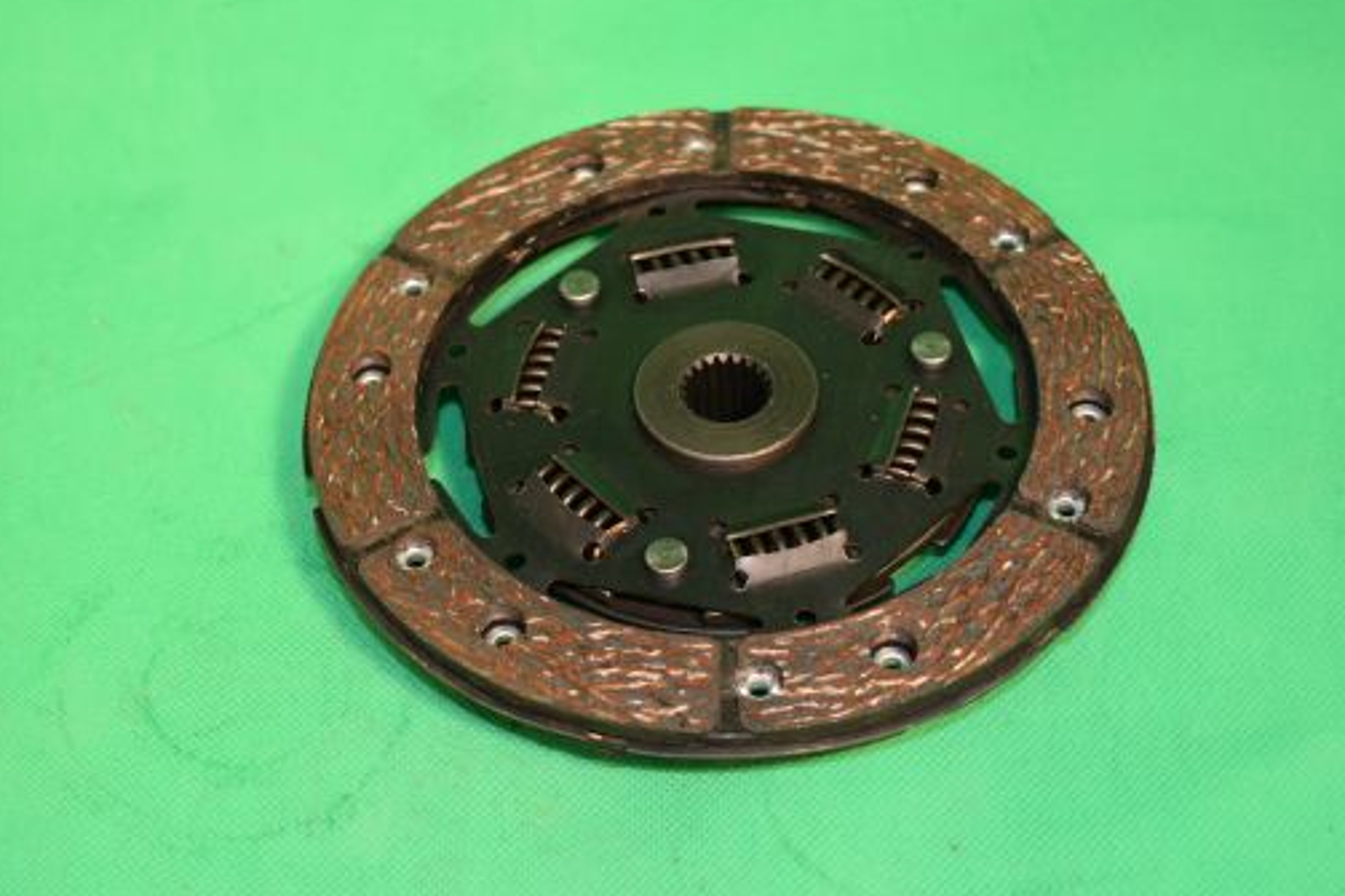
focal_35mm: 68
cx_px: 655
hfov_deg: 29.7
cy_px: 452
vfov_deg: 20.0
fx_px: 2540
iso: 360
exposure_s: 1/125
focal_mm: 38
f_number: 5.6
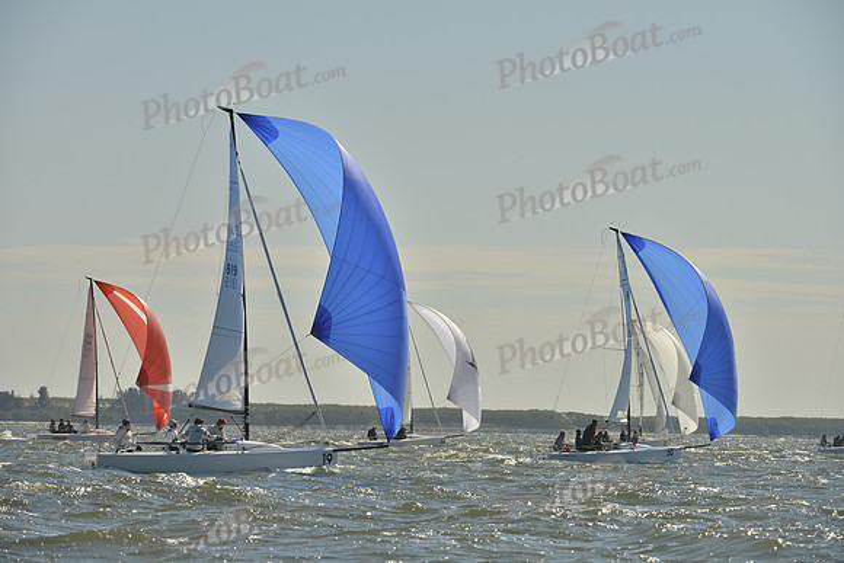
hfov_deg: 10.3
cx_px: 422
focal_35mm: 200
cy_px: 282
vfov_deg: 6.9
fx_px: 4690
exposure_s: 1/1000
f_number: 9
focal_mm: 200
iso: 200
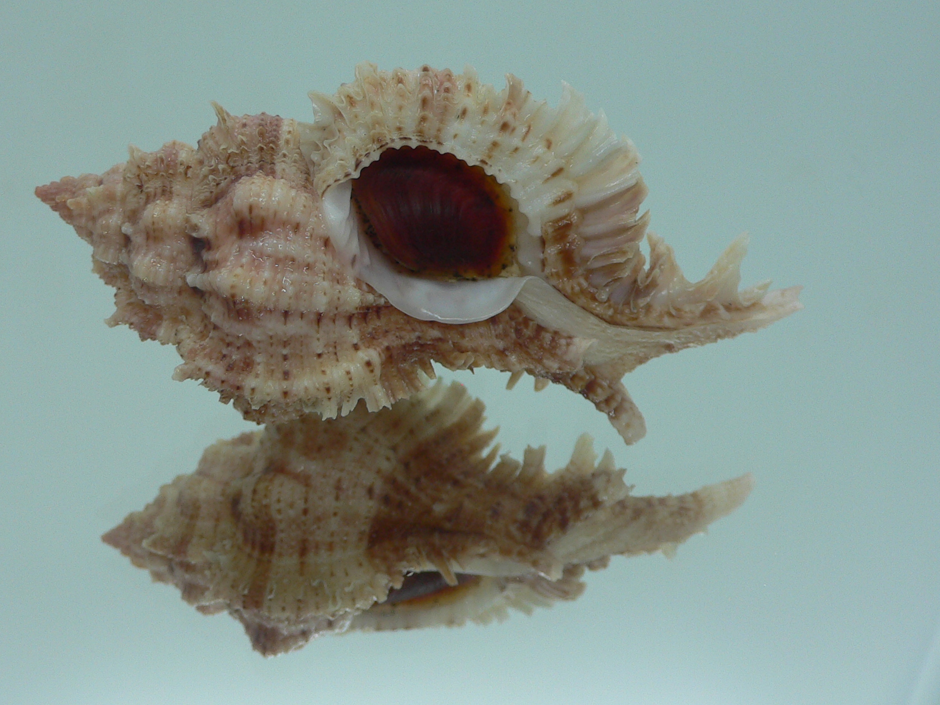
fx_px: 1141
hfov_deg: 44.7
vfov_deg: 34.3
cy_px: 302
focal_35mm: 42
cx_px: 399
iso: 80
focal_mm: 4.6
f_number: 2.8
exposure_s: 1/60
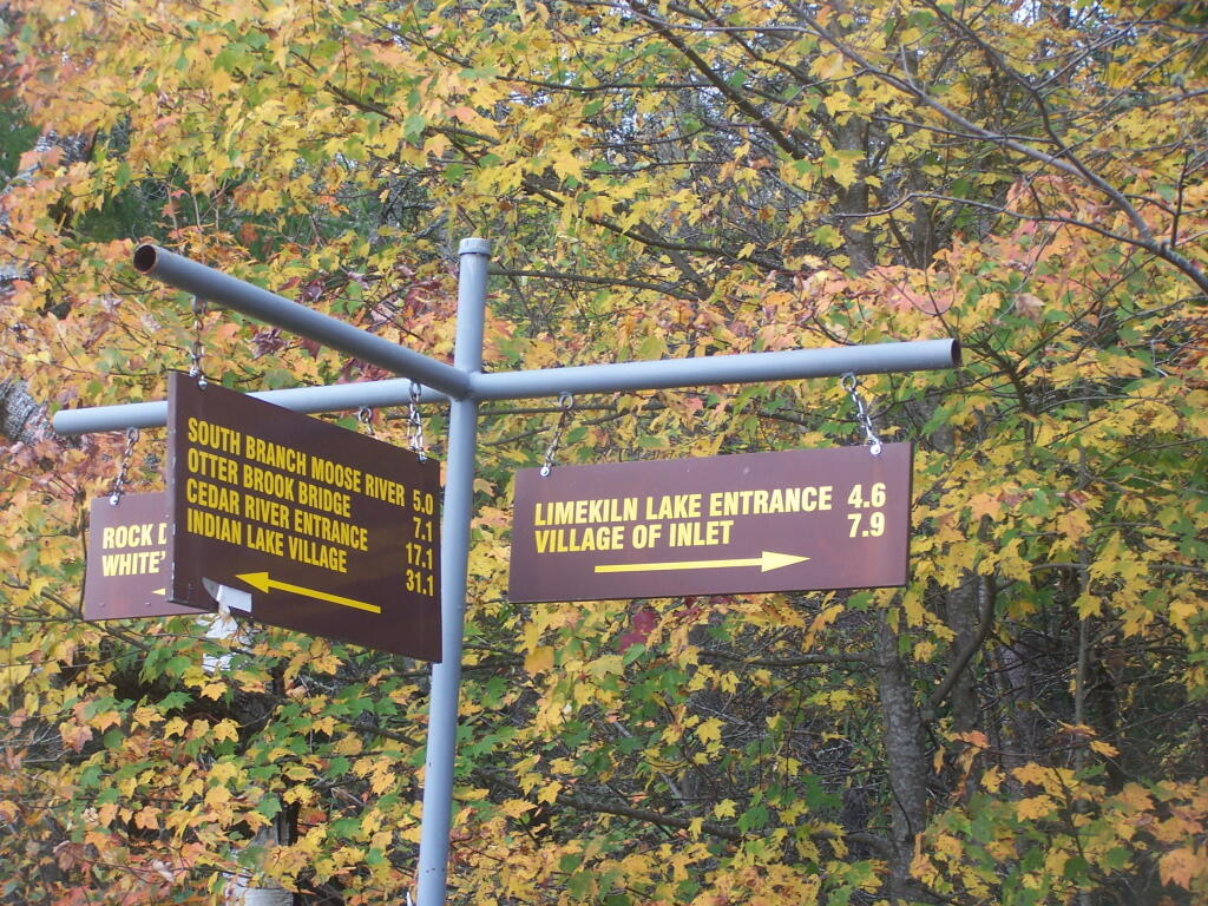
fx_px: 2862
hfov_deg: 23.8
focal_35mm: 82
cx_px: 604
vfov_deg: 18.0
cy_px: 453
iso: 80
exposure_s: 1/125
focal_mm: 13.7
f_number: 3.2
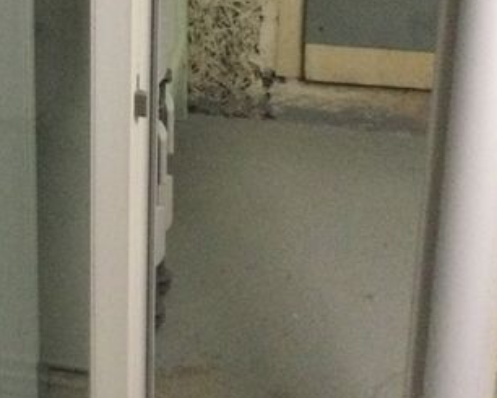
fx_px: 1457
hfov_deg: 18.5
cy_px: 54
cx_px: -75
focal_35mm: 99
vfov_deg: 15.4
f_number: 2.4
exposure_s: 1/17
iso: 250
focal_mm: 3.3
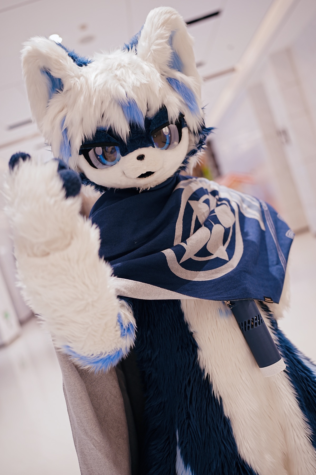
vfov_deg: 54.4
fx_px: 461
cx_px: 158
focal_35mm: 35
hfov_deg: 37.9
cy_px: 238
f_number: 1.4
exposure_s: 1/40
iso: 125
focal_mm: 35
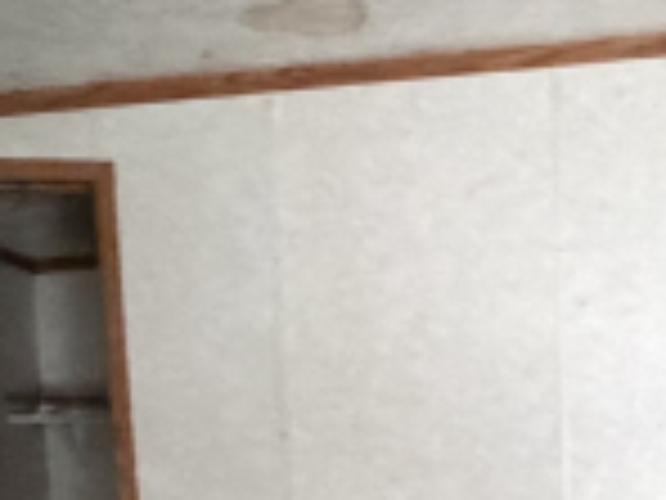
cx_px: 740
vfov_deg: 21.3
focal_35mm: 63
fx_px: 1212
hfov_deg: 27.9
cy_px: 631
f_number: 2.2
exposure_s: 1/45
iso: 1250
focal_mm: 2.22
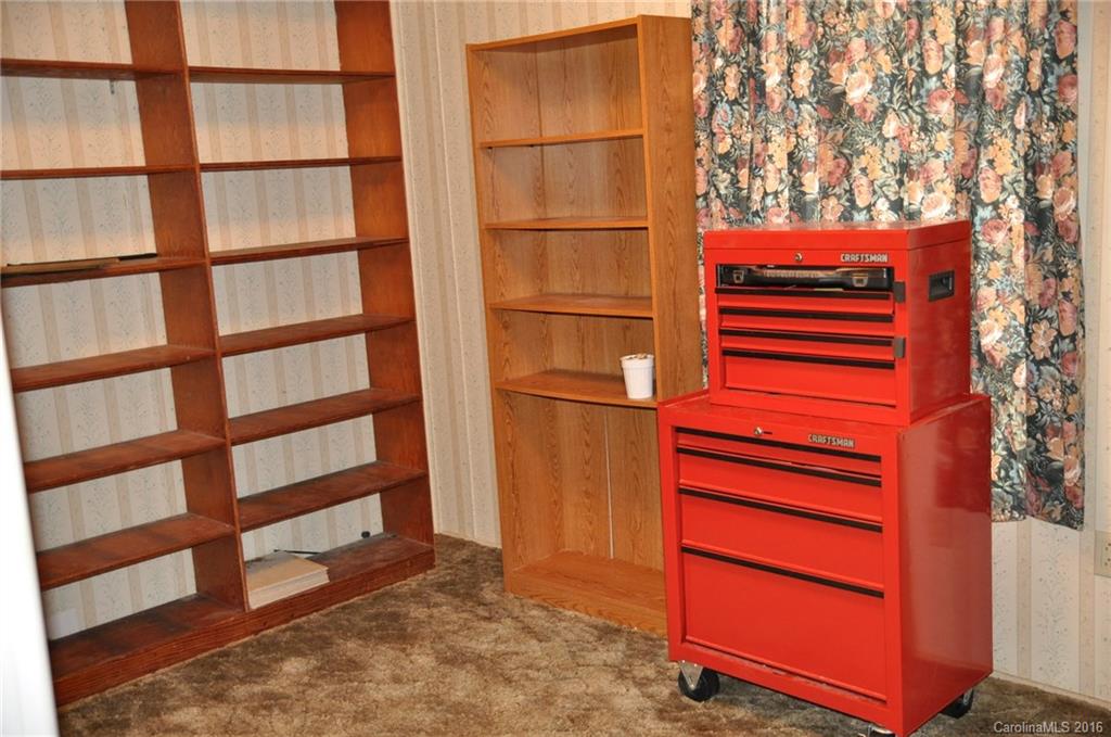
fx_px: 1202
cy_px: 368
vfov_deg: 34.1
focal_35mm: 39
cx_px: 556
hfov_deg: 49.6
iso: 800
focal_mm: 26
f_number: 2.8
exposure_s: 1/60
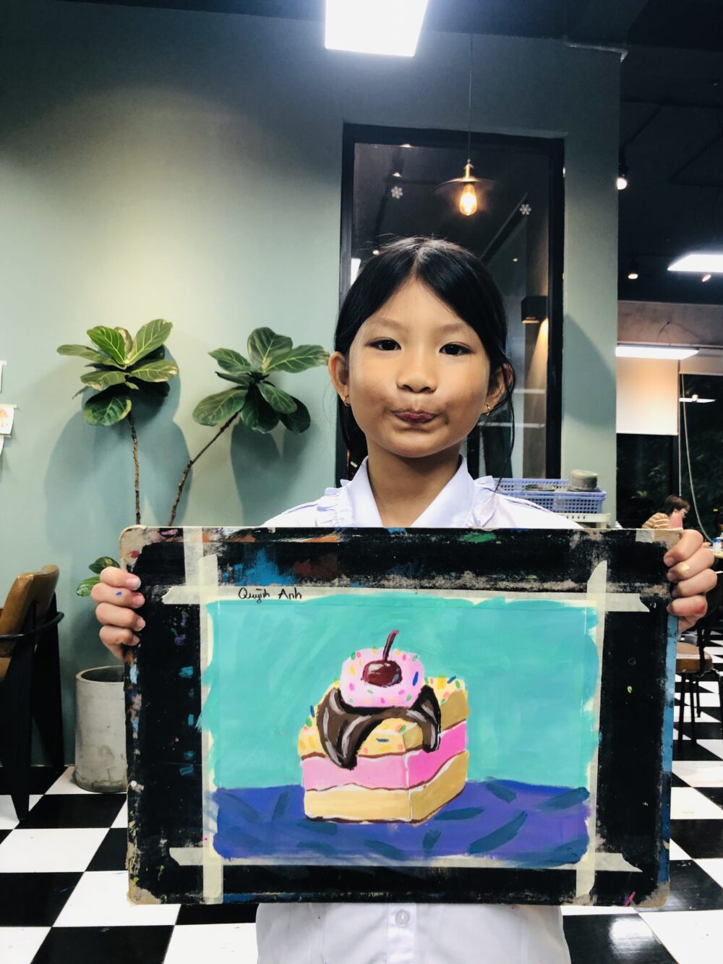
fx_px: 780
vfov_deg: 63.4
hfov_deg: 49.8
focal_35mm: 28
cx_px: 362
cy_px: 482
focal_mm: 4
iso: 40
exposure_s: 1/33
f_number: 1.8
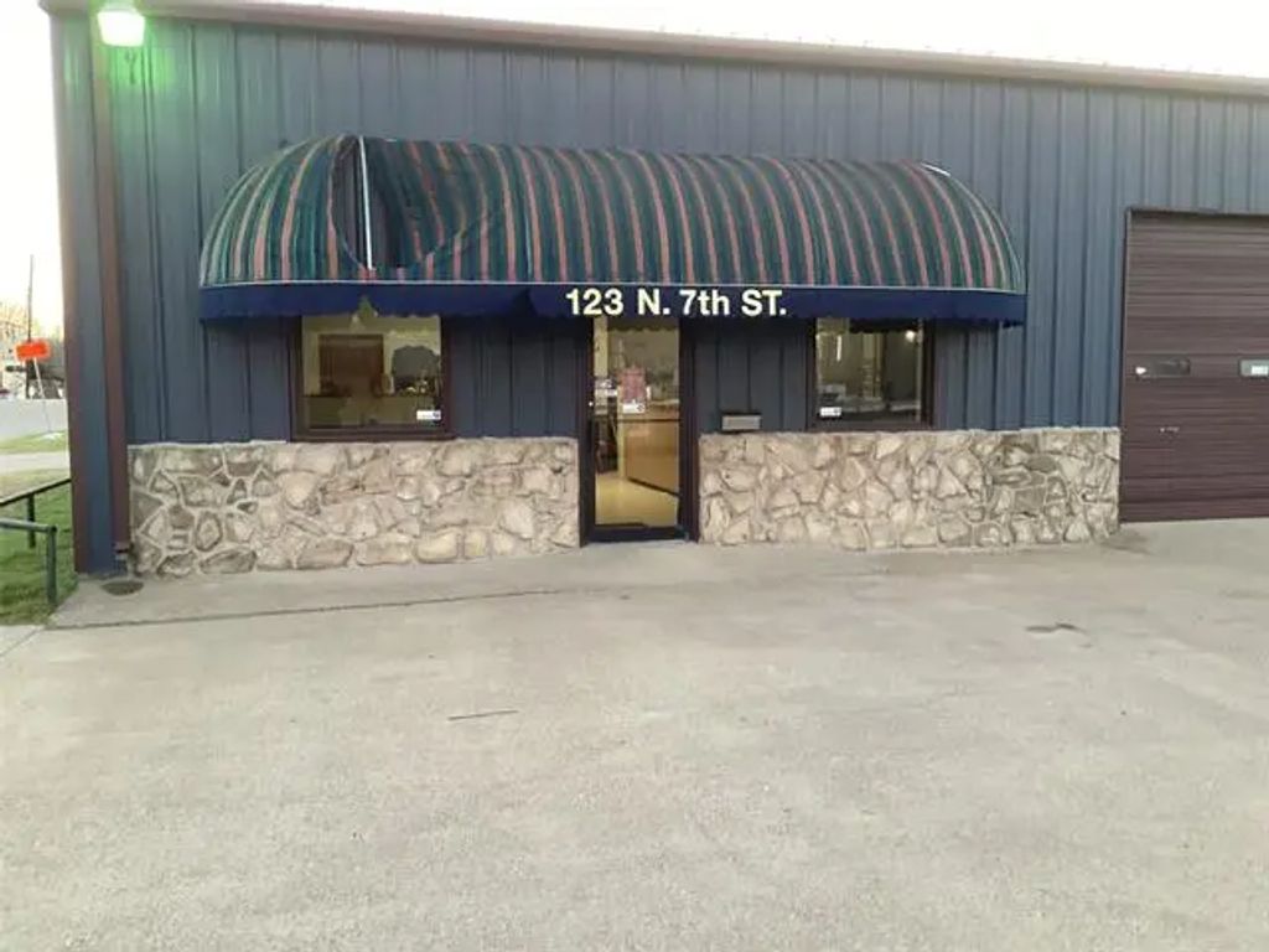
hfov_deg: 58.4
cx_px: 634
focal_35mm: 31
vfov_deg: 45.4
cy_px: 476
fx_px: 1136
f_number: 2.4
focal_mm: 3.3
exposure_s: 1/60
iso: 400
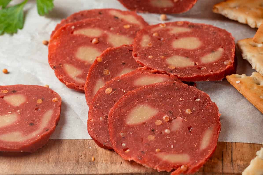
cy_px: 47
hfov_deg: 12.9
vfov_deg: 8.6
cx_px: 132
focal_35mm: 159
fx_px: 1161
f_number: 16
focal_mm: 105
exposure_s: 1/200
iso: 100
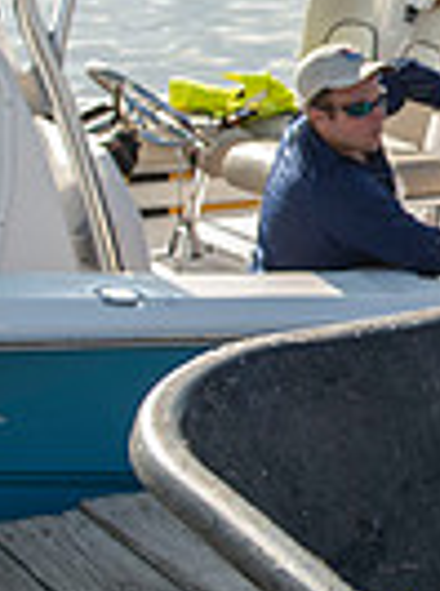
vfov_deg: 13.7
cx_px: 782
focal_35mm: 143
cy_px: 89
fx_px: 2435
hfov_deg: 9.8
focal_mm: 34
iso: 50
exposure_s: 1/250
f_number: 5
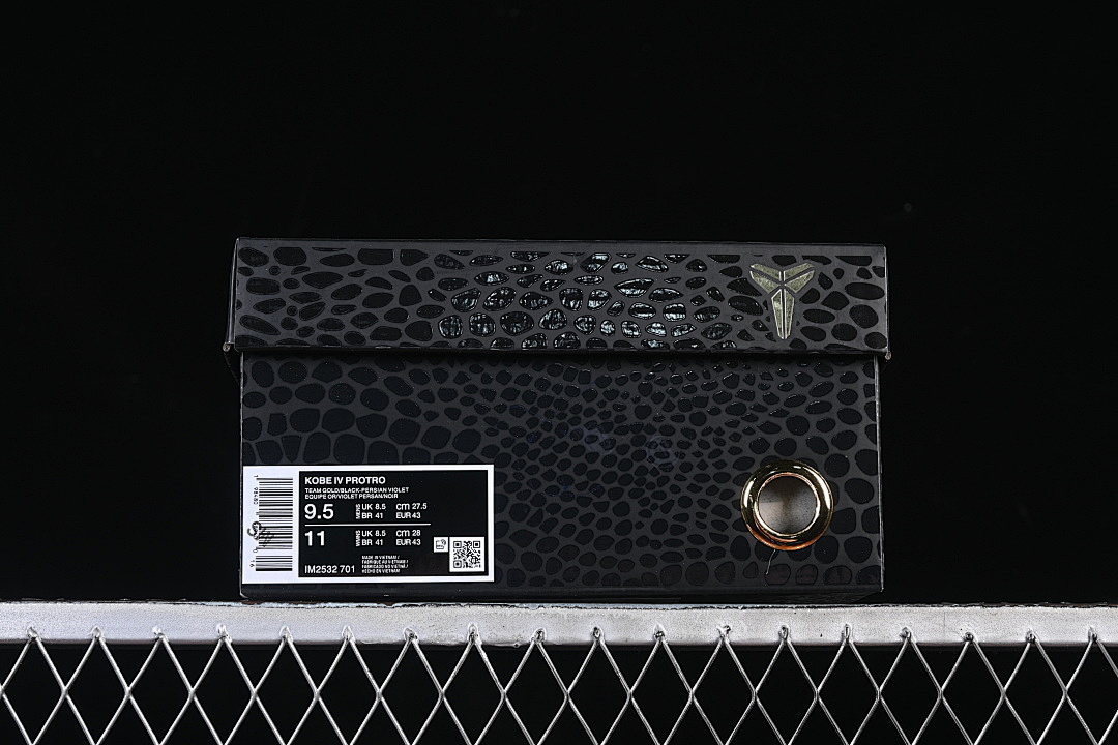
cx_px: 559
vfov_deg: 18.2
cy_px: 372
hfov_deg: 27.0
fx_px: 2329
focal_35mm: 75
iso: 160
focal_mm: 50
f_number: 6.3
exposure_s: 1/60
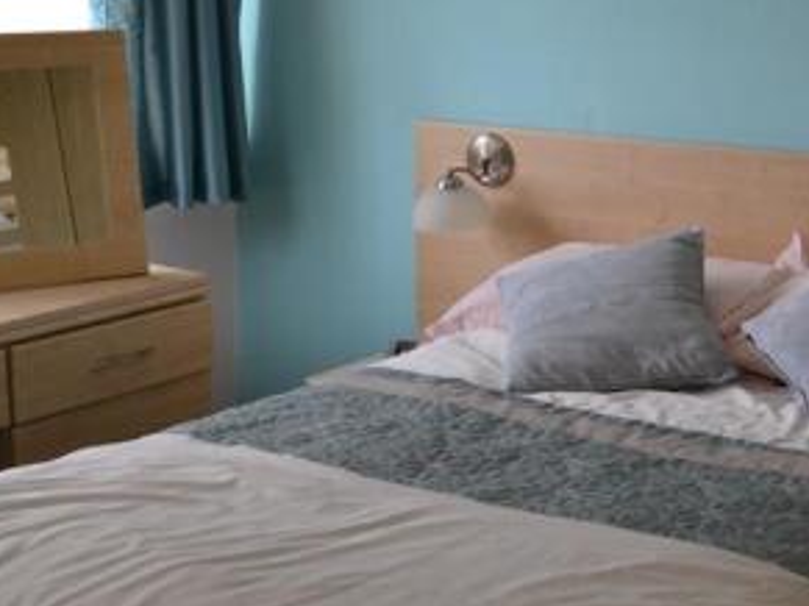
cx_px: 699
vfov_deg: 18.8
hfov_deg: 24.4
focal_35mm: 78
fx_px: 1822
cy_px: 202
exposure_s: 1/100
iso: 400
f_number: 5
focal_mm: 24
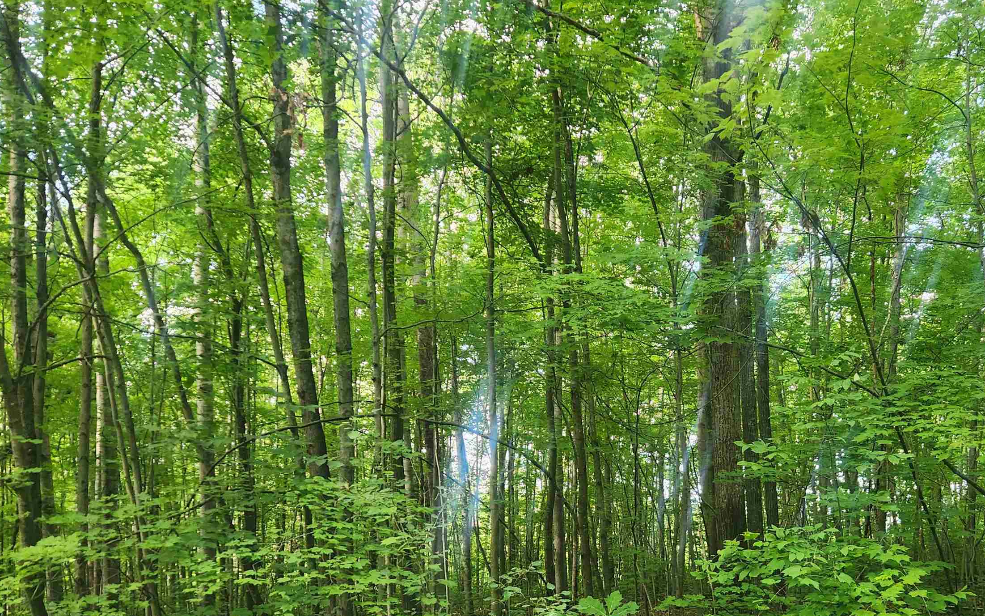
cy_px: 508
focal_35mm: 34
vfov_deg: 35.8
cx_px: 597
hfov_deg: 56.2
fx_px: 913
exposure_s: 1/180
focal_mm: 5.4
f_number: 1.8
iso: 100
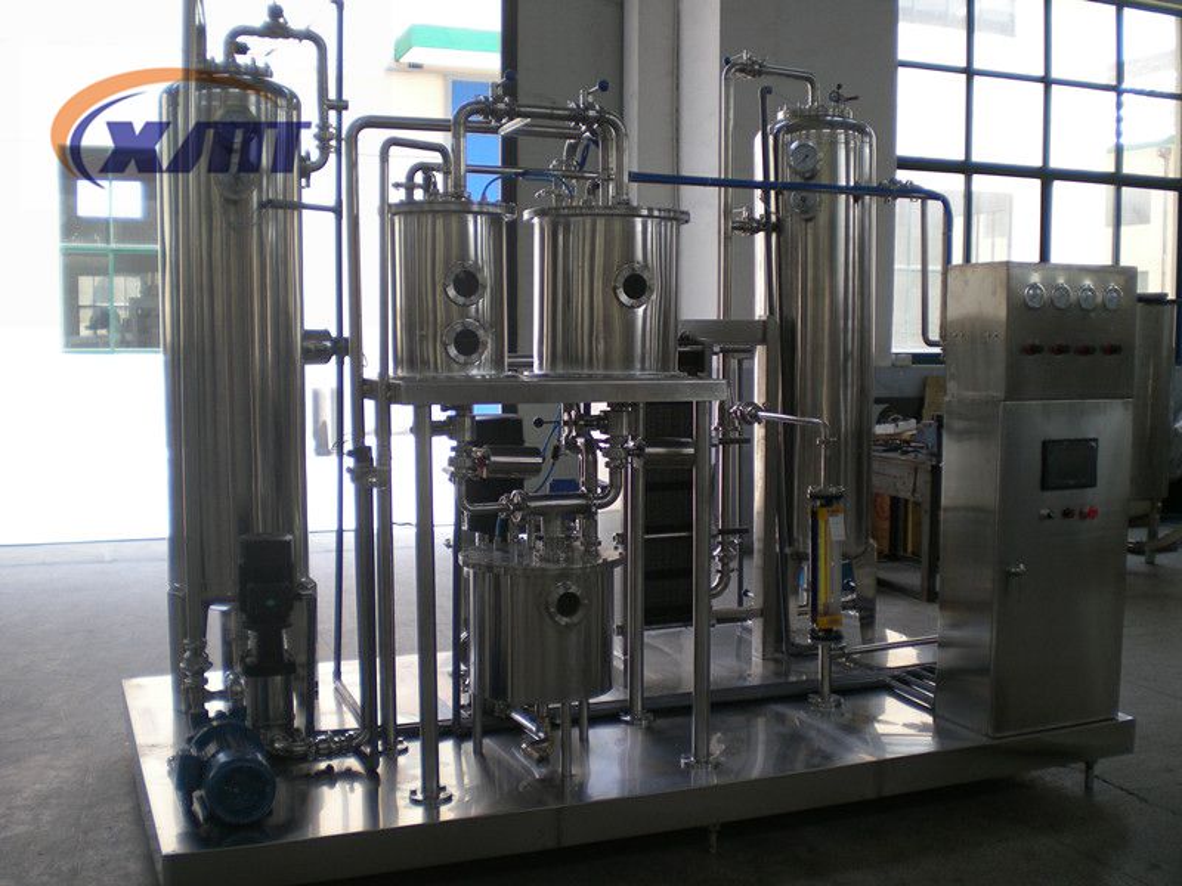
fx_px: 1298
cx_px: 591
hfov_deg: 49.0
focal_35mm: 38
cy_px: 443
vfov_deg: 37.7
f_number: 3.1
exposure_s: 1/82.1
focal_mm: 6.3
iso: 50
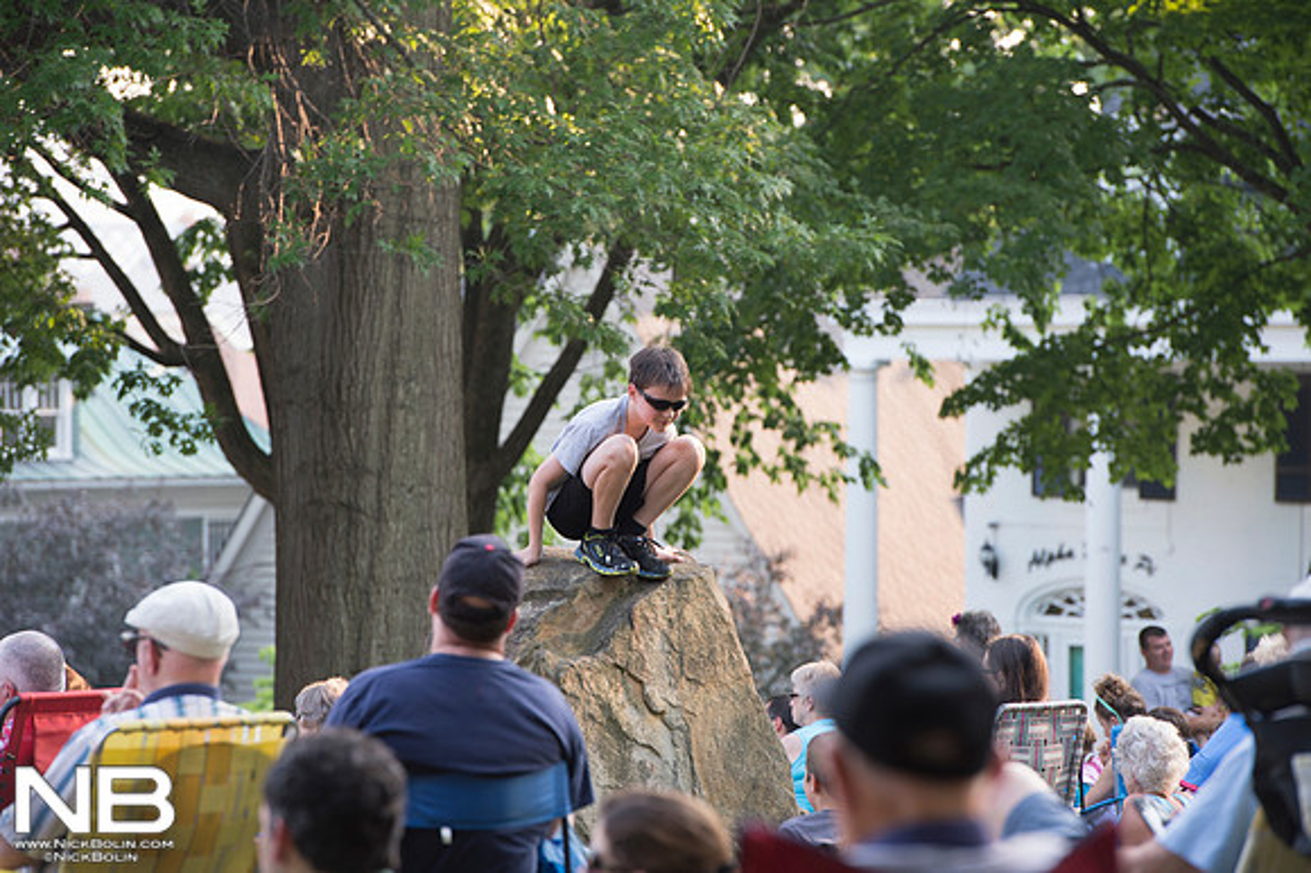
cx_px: 656
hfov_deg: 10.3
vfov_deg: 6.9
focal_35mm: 200
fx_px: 7279
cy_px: 436
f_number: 6.3
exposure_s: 1/100
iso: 500
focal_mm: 200
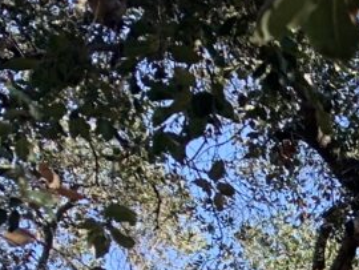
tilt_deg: +8.7
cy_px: 738
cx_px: 929
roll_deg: +0.3
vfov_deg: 8.5
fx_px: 1599
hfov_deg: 10.5
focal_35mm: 154
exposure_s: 1/192
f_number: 1.8
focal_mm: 4.25
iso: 25
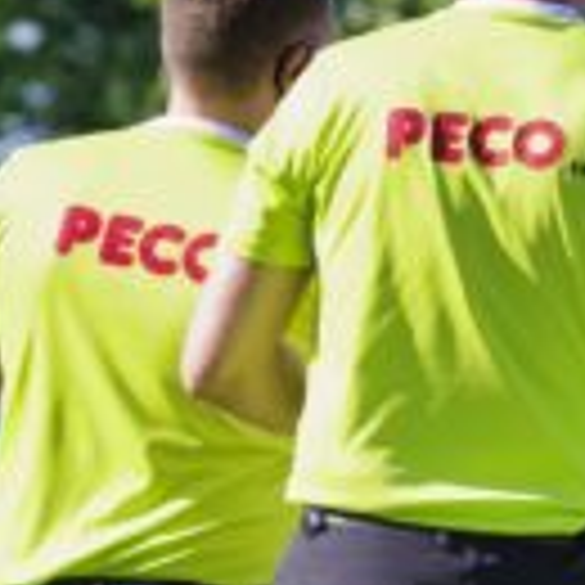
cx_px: 1040
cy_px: 324
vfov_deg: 2.6
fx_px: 13135
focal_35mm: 687
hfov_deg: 2.5
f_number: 8
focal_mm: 210
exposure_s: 1/1600
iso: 1600
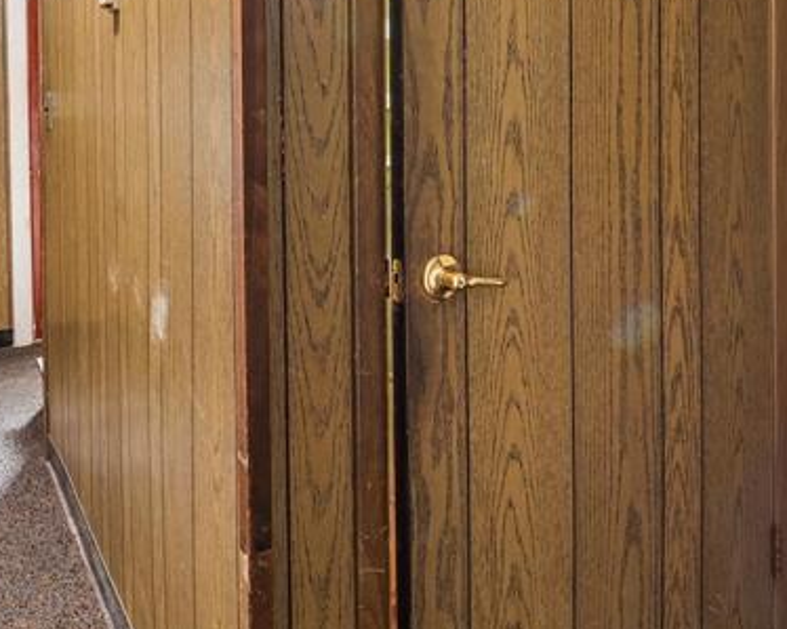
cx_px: 440
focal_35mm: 36
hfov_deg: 50.2
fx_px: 838
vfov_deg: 39.3
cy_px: 114
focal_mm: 14
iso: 400
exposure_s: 1.6
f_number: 8
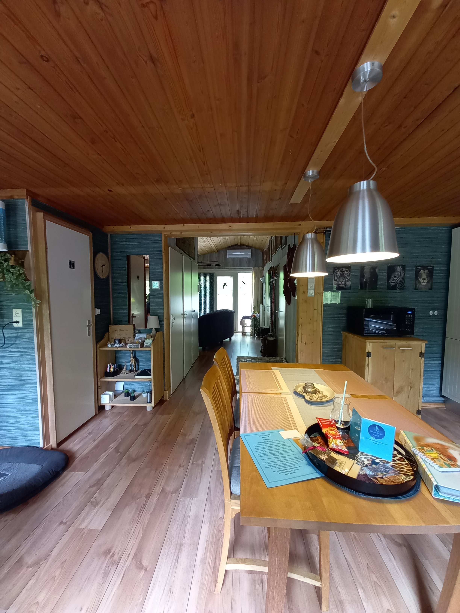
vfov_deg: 106.2
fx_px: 230
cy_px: 306
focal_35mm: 13
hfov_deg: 89.9
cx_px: 230
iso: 200
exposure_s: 1/33.3
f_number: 2.2
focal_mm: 1.42
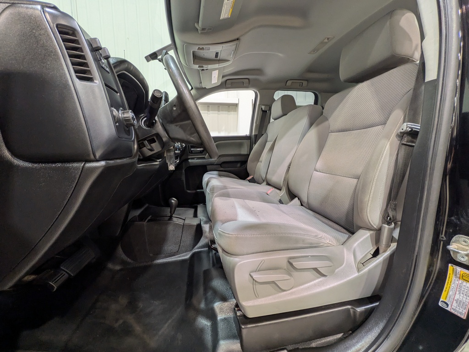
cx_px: 234
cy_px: 176
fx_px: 190
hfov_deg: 102.1
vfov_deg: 85.7
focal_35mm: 14
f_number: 2.2
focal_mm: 1.83
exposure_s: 1/24
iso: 77
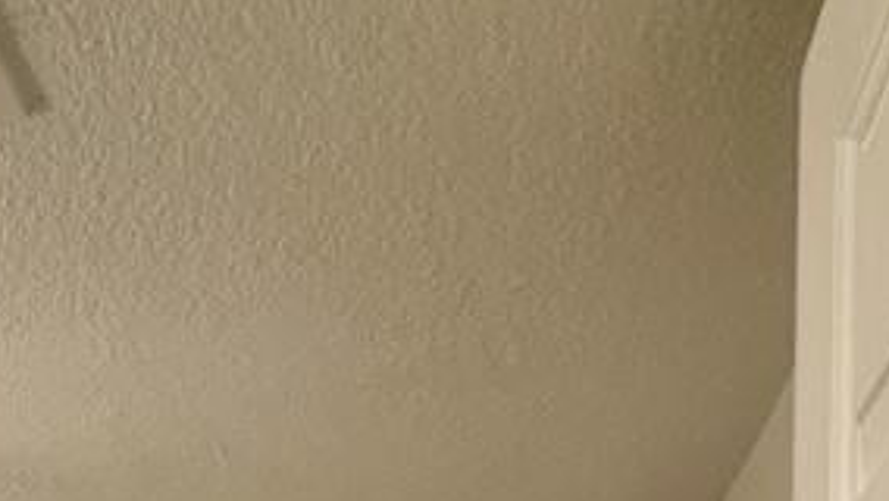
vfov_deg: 16.4
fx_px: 1297
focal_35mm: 55
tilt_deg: -1.1
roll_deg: +0.1
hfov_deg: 35.2
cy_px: 1018
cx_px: 56
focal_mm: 2.22
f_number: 2.2
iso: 64
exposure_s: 1/120
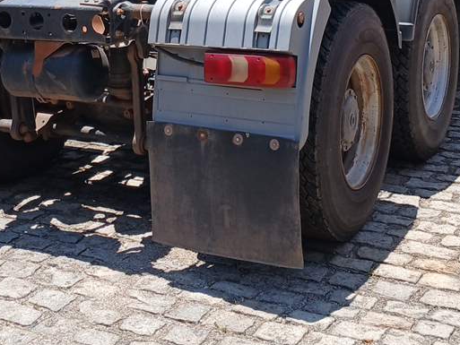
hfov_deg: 26.6
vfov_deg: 19.3
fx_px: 970
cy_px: -37
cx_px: 179
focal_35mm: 73
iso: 20
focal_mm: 3.98
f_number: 1.8
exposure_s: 1/352
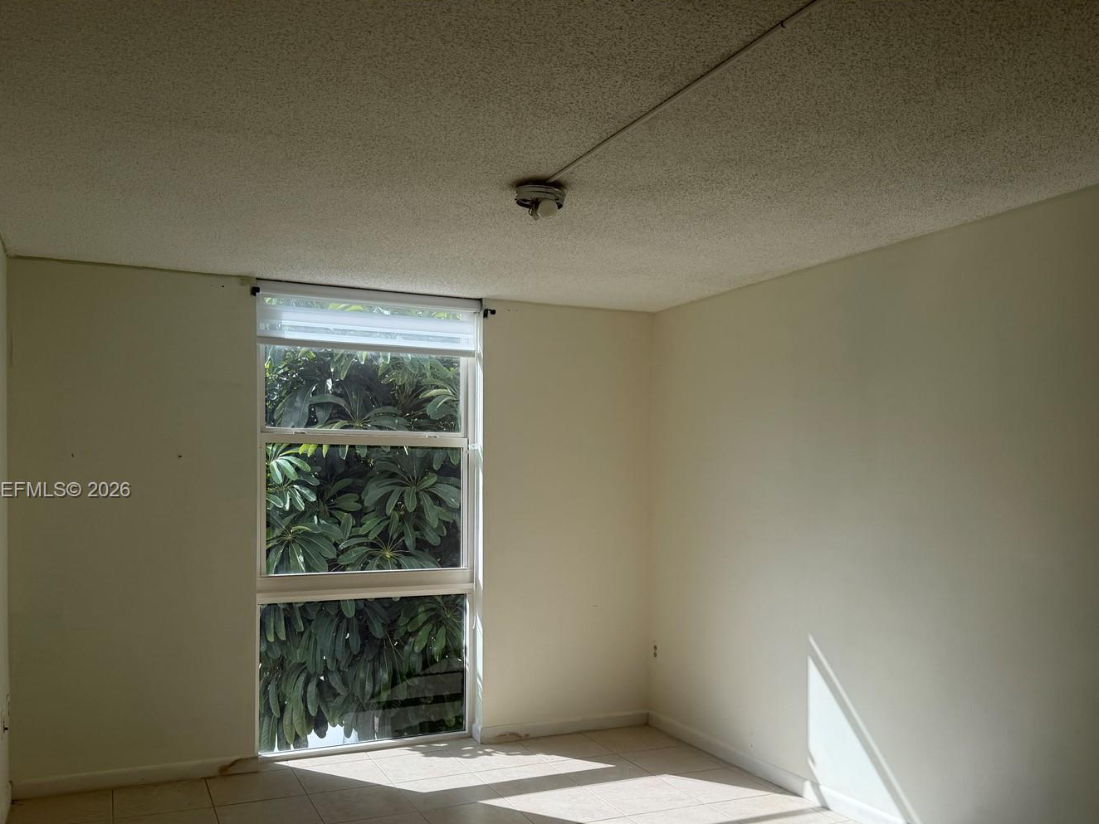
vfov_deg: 48.0
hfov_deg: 61.7
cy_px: 491
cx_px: 536
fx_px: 921
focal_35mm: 29
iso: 80
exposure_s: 1/943
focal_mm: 6.76
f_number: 1.78
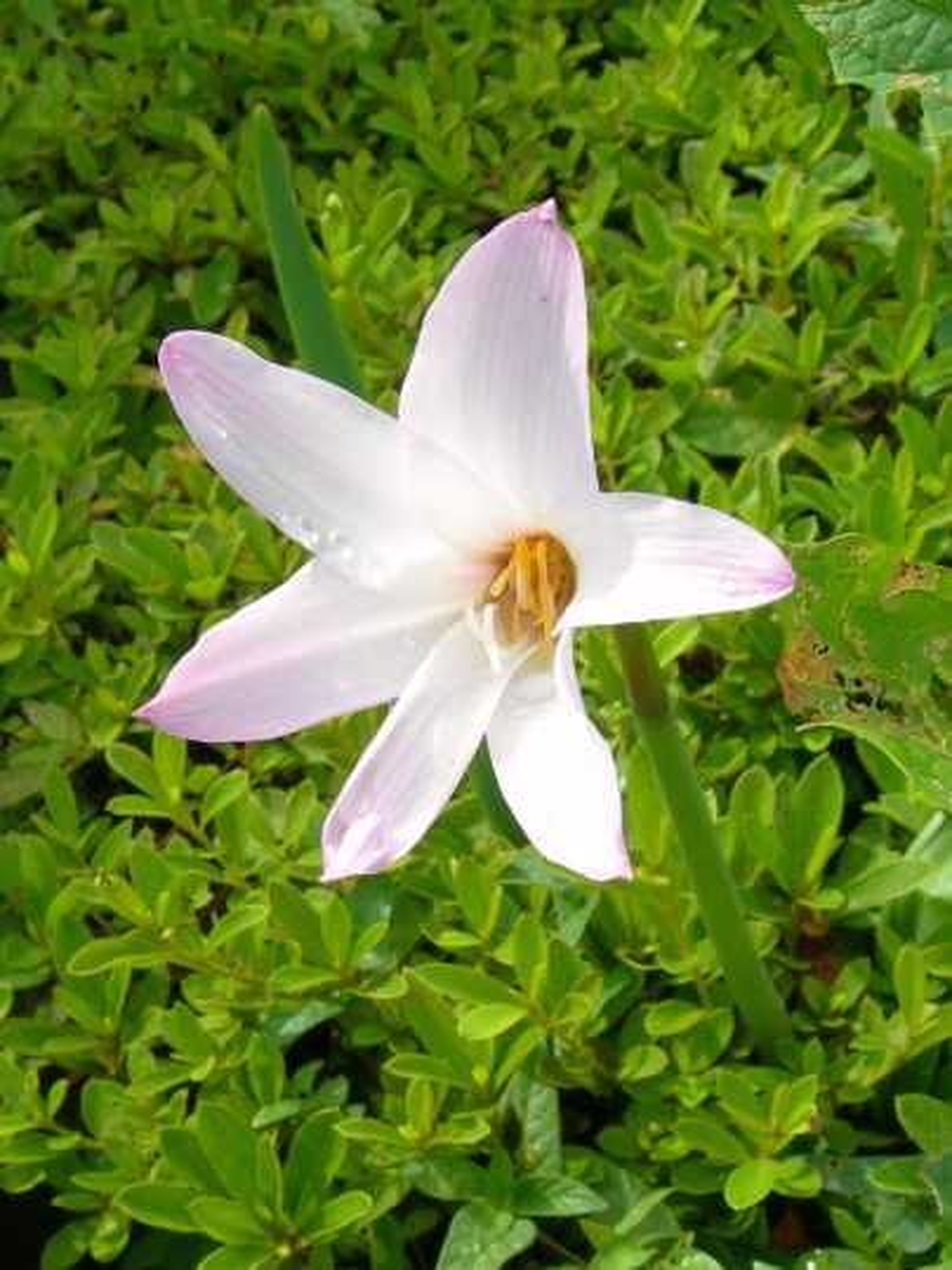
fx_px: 1394
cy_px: 635
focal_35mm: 38
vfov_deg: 49.0
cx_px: 476
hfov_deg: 37.7
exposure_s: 1/262
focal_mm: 7.8
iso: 50
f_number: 4.8
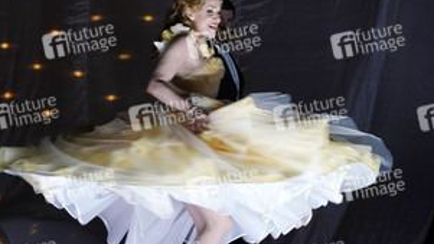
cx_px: 185
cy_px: 150
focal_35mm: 251
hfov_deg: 8.6
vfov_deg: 4.8
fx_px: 2887
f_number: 5.6
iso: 2500
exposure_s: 1/160
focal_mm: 160
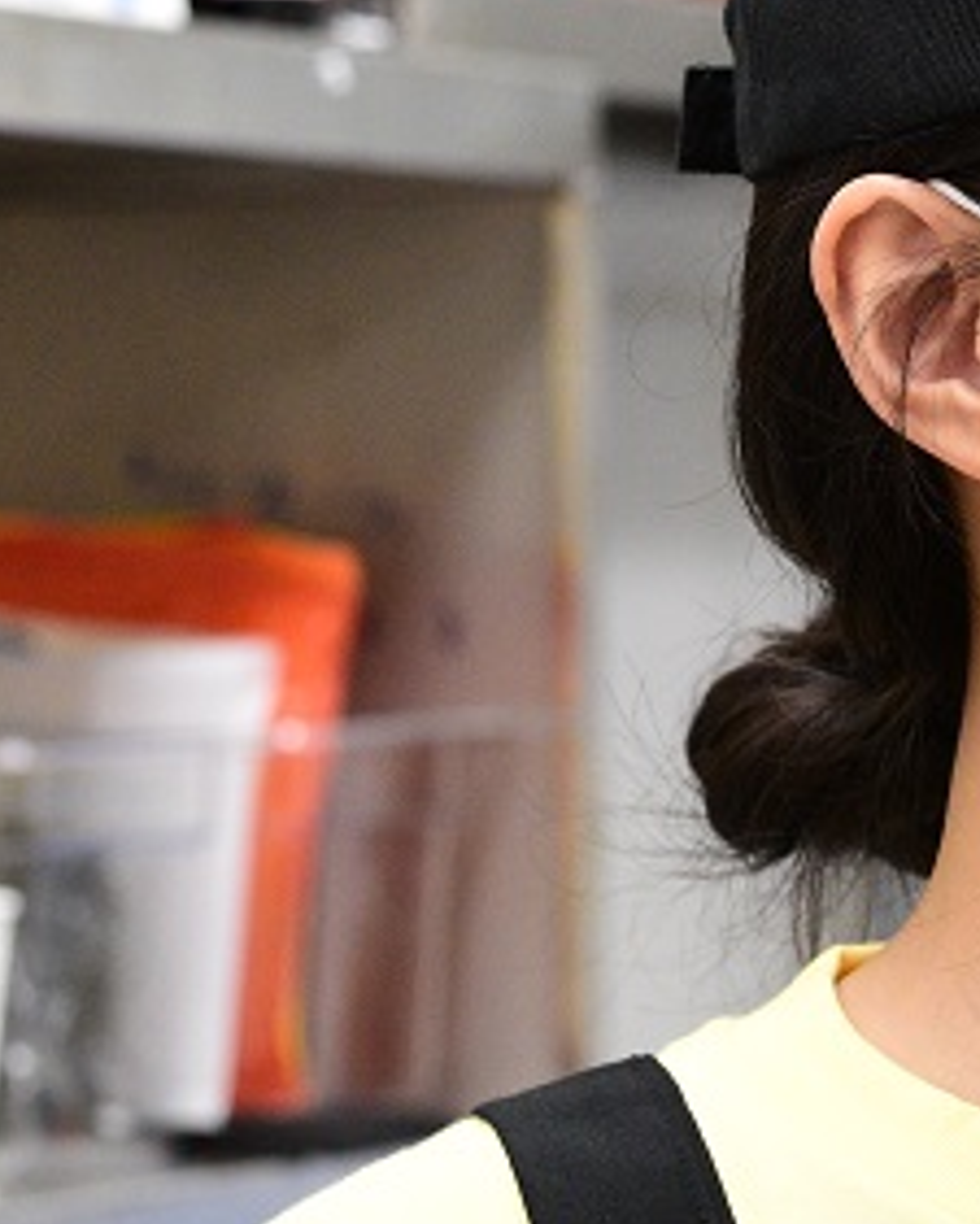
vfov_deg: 10.7
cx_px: 1618
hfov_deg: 8.3
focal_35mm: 181
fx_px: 6559
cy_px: 782
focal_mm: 50
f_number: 4.5
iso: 2500
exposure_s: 1/320
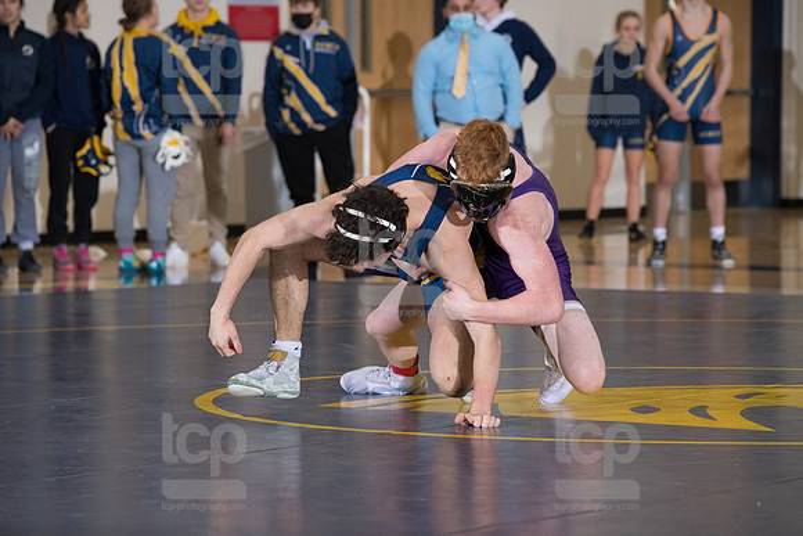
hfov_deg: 11.1
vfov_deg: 7.4
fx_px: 4127
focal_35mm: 185
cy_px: 268
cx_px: 402
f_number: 5.6
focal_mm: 185
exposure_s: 1/250
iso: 1250
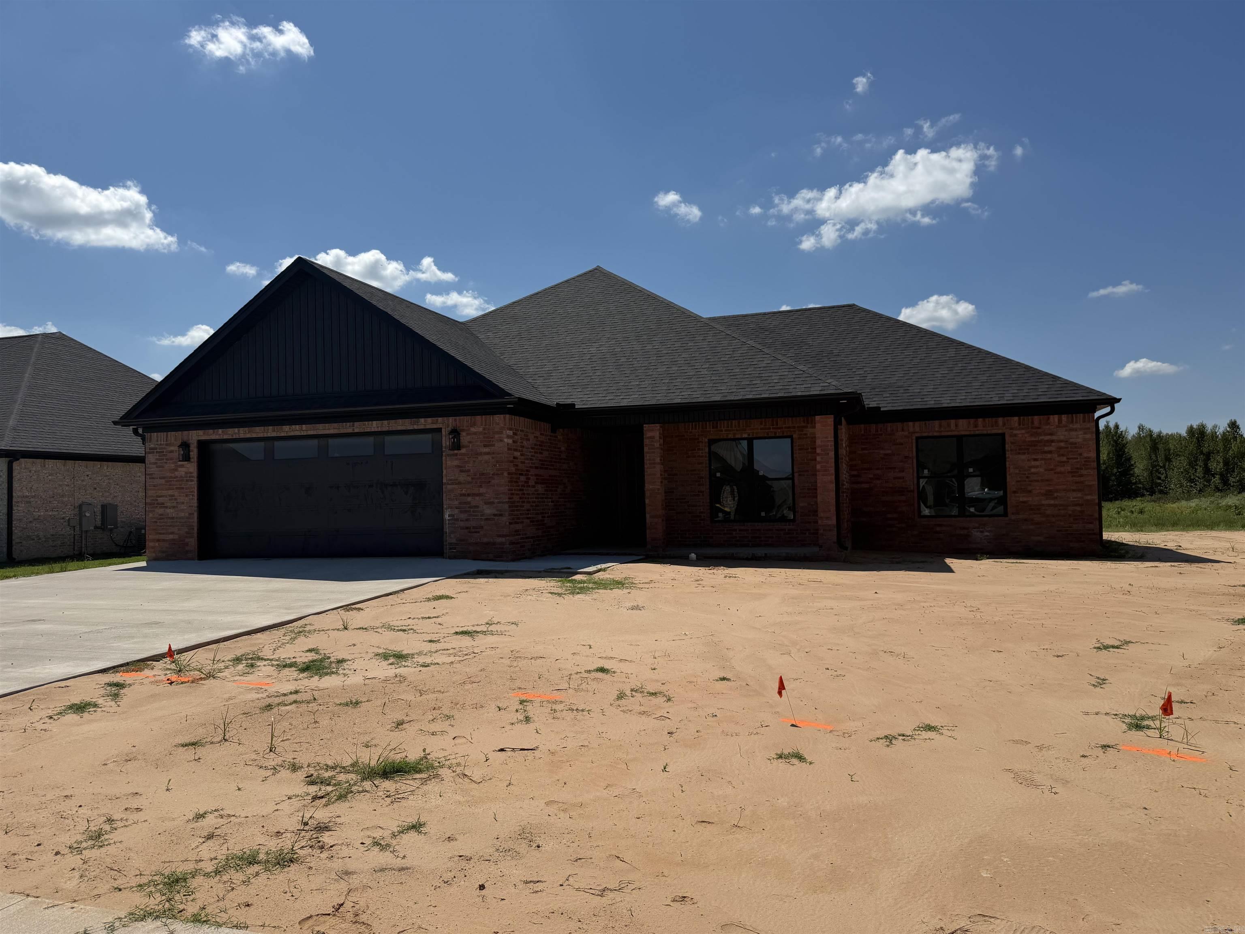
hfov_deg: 71.6
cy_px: 467
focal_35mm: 24
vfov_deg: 56.8
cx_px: 622
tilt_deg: +0.7
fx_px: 863
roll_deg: +1.6
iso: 80
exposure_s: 1/10309
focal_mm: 6.76
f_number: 1.78
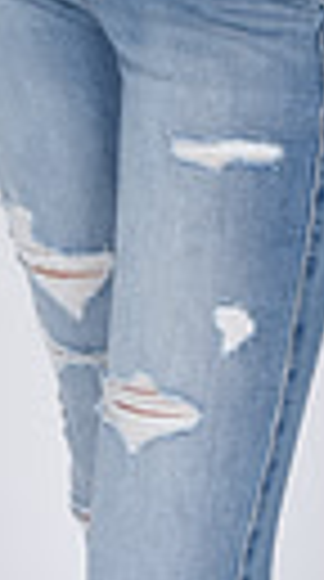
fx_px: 3488
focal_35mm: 227
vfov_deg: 8.9
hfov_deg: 5.3
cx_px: 182
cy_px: -593
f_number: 8
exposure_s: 1/125
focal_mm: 48
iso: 160
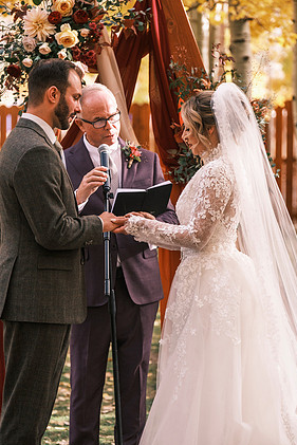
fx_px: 2287
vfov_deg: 11.1
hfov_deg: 7.4
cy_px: 222
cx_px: 150
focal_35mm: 185
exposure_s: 1/500
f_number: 3.6
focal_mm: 115
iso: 400
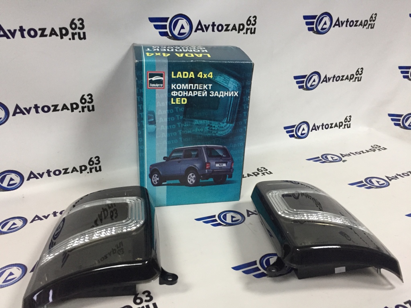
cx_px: 206
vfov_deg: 48.2
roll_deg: +0.5
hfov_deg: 61.7
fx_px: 344
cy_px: 154
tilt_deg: -25.0
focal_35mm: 29
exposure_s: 1/33
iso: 250
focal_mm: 4.15
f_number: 2.2
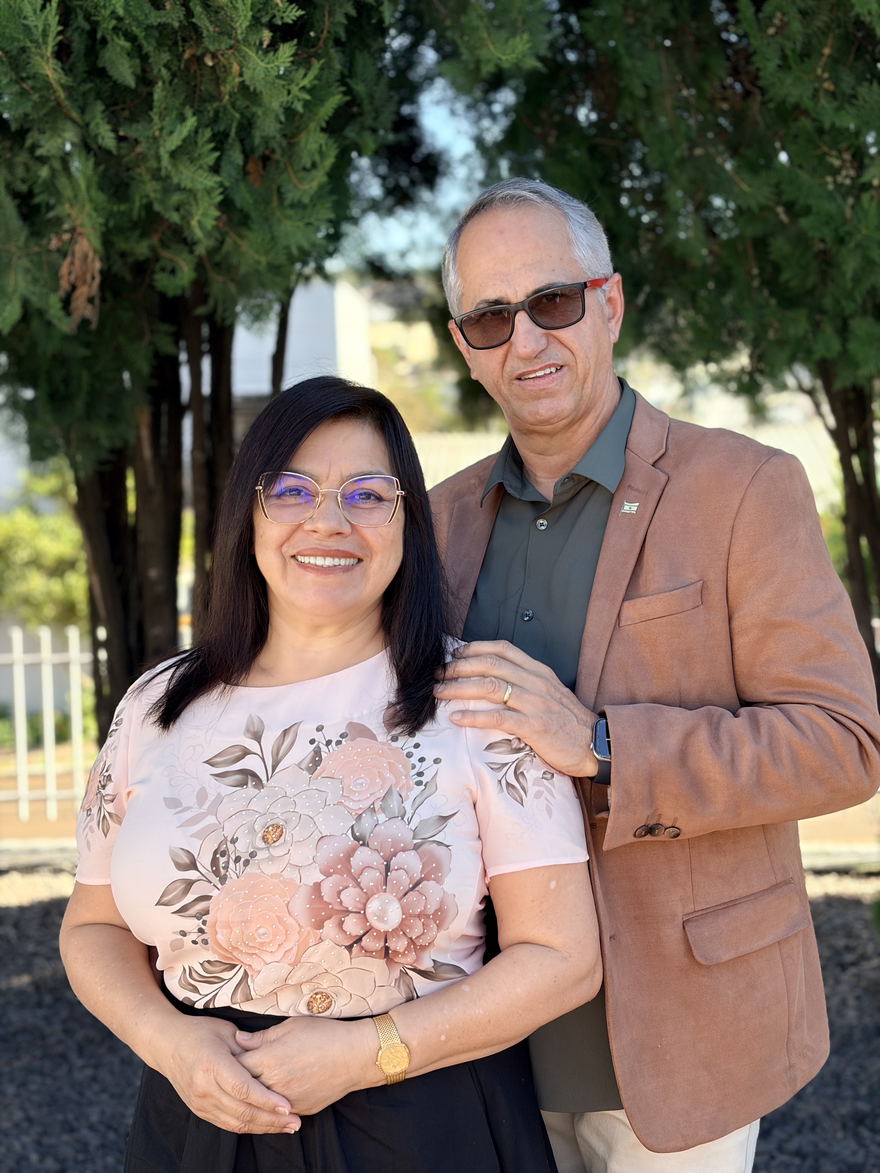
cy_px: 586
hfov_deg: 28.0
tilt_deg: -5.7
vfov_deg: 36.8
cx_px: 440
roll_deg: +2.2
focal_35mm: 52
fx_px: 1763
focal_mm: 5.96
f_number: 1.6
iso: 40
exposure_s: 1/450
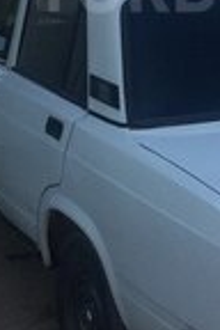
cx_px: 211
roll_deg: +1.1
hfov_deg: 13.0
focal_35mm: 104
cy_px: -14
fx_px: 953
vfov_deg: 19.0
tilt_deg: -5.6
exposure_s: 1/1325
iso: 32
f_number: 2.2
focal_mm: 4.15
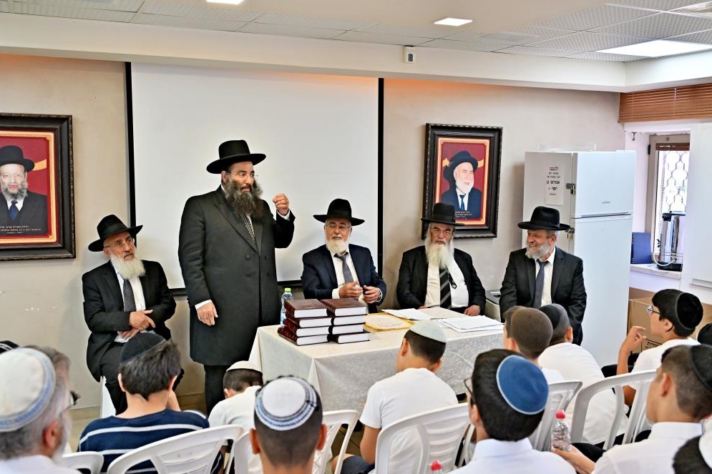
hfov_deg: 53.8
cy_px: 238
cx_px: 357
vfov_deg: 37.3
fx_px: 702
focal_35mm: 36
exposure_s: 1/200
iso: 1000
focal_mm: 34.5
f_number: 4
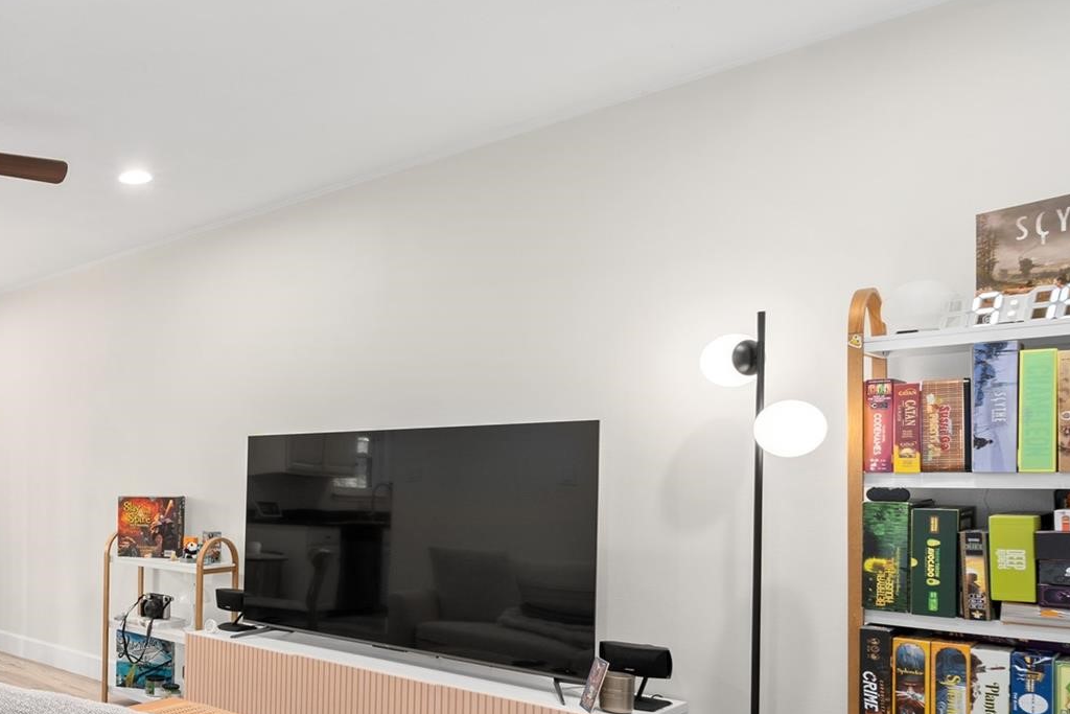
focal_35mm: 28
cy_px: 519
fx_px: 832
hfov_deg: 55.1
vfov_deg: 45.1
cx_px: 71
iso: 100
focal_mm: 14
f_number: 8
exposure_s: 1/3
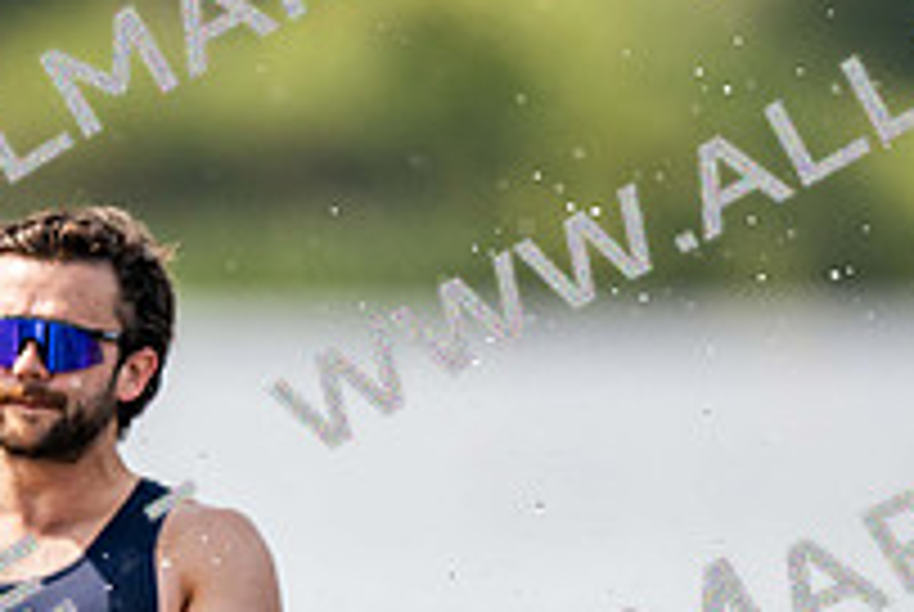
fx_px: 43554
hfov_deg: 1.2
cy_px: 524
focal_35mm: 1713
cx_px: -59
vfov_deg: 0.8
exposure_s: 1/2500
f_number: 4
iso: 360
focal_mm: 600
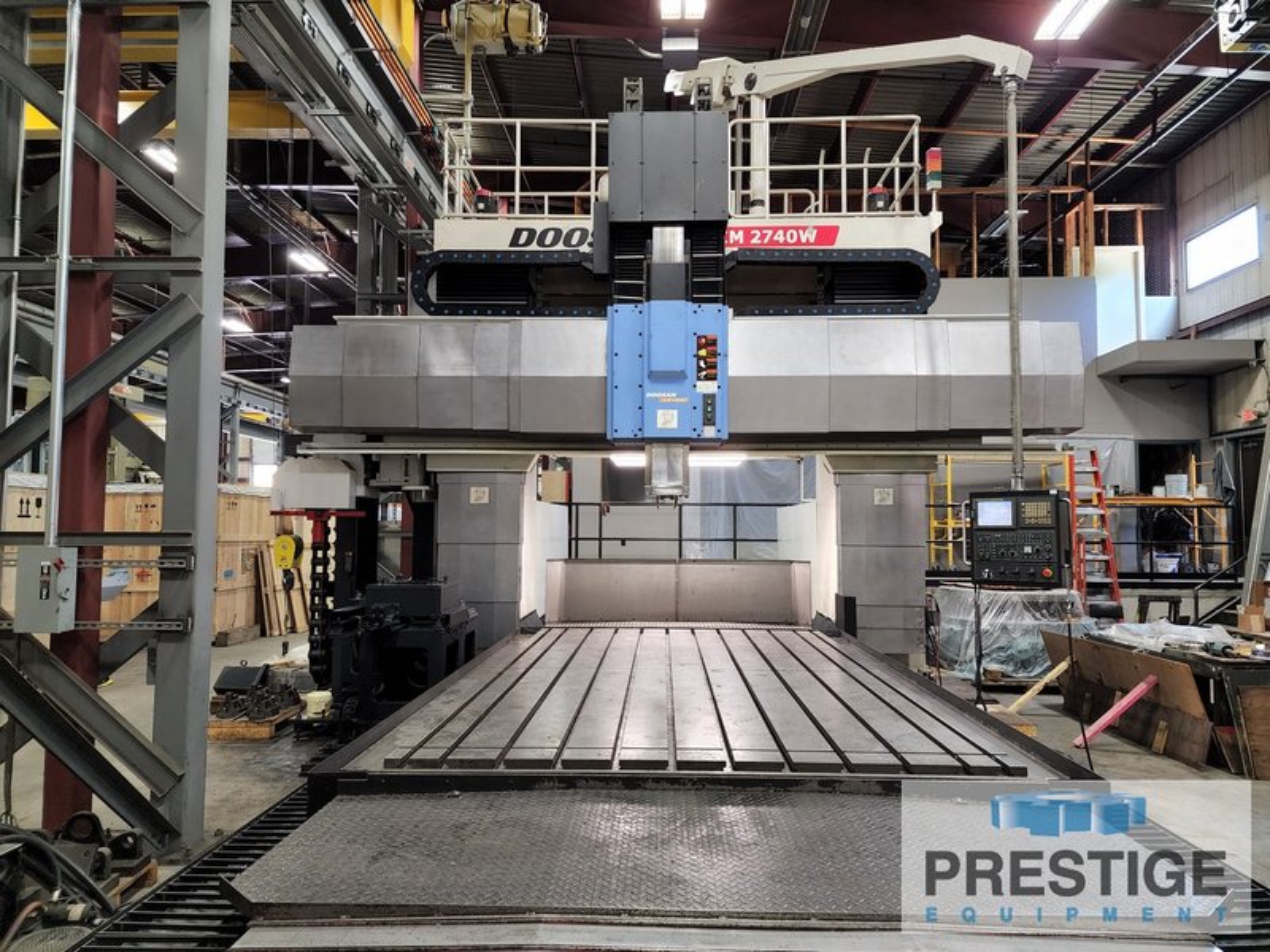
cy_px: 476
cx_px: 635
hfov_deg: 73.9
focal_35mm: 23
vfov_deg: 58.9
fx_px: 844
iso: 640
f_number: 1.8
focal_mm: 6.4
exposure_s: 1/120
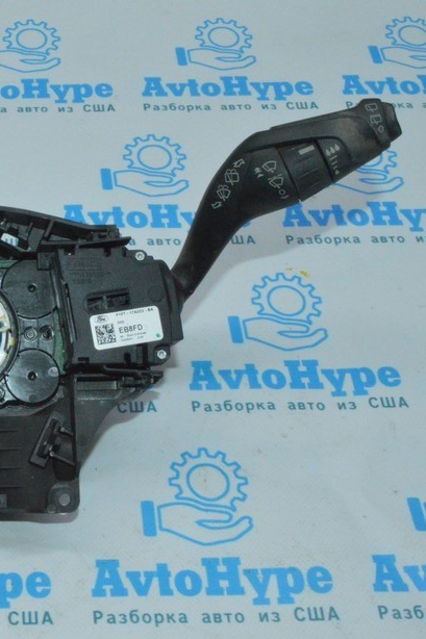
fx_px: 1066
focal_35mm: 60
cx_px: -55
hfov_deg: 21.3
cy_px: 297
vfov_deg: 33.4
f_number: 25
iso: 5600
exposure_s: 1/80
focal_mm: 24
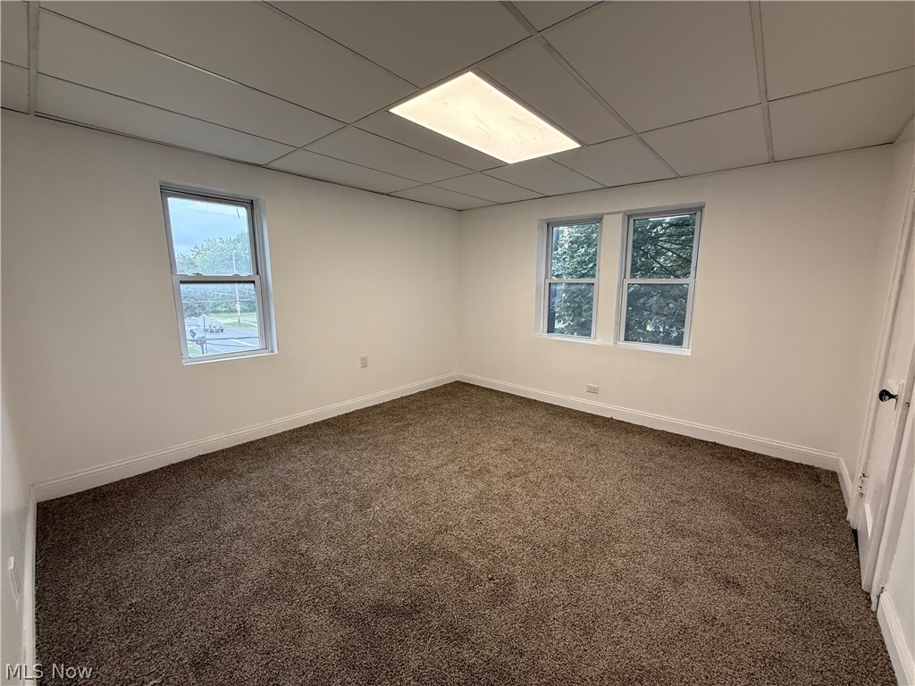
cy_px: 343
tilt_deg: -9.2
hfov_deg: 102.1
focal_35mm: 14
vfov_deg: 85.7
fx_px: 370
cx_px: 458
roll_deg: -0.4
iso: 160
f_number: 2.2
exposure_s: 1/120
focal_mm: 2.22
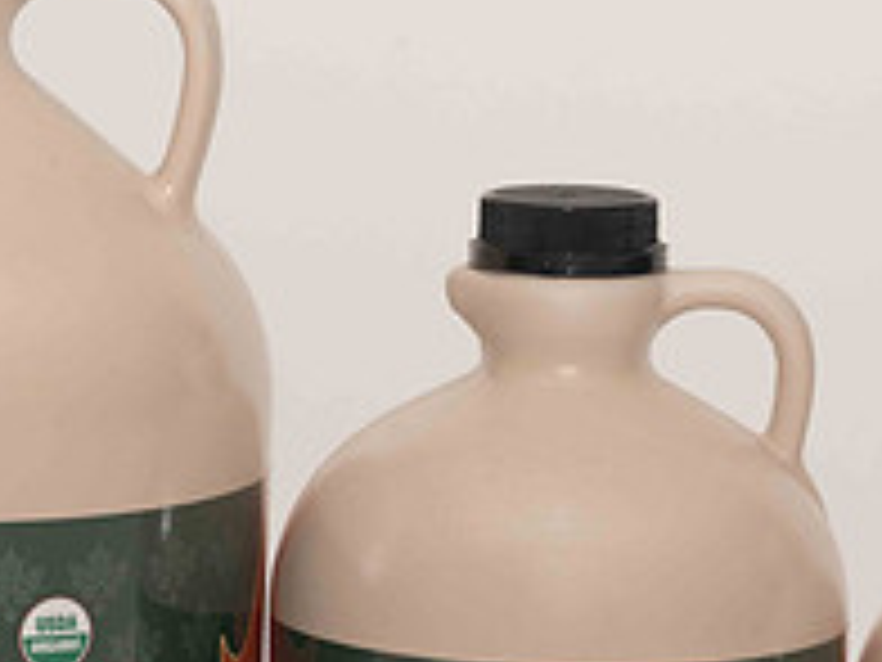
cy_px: 547
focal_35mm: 242
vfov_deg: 6.1
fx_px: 6166
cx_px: 621
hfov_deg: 8.2
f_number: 13
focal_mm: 85
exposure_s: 1/100
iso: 400
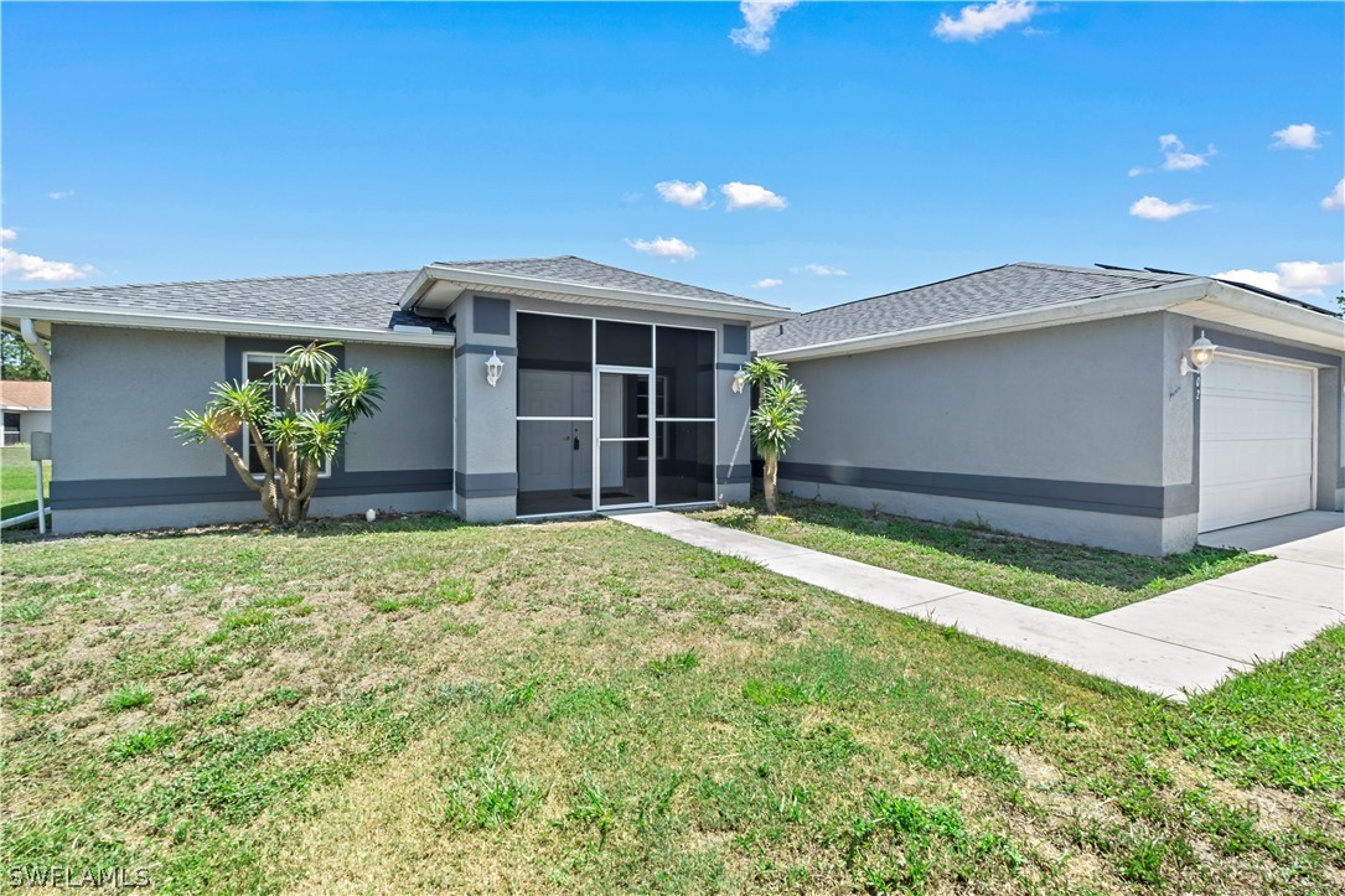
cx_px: 672
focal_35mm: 15
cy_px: 448
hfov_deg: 100.4
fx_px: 560
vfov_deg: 77.3
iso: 400
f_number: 16
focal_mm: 10
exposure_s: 1/25
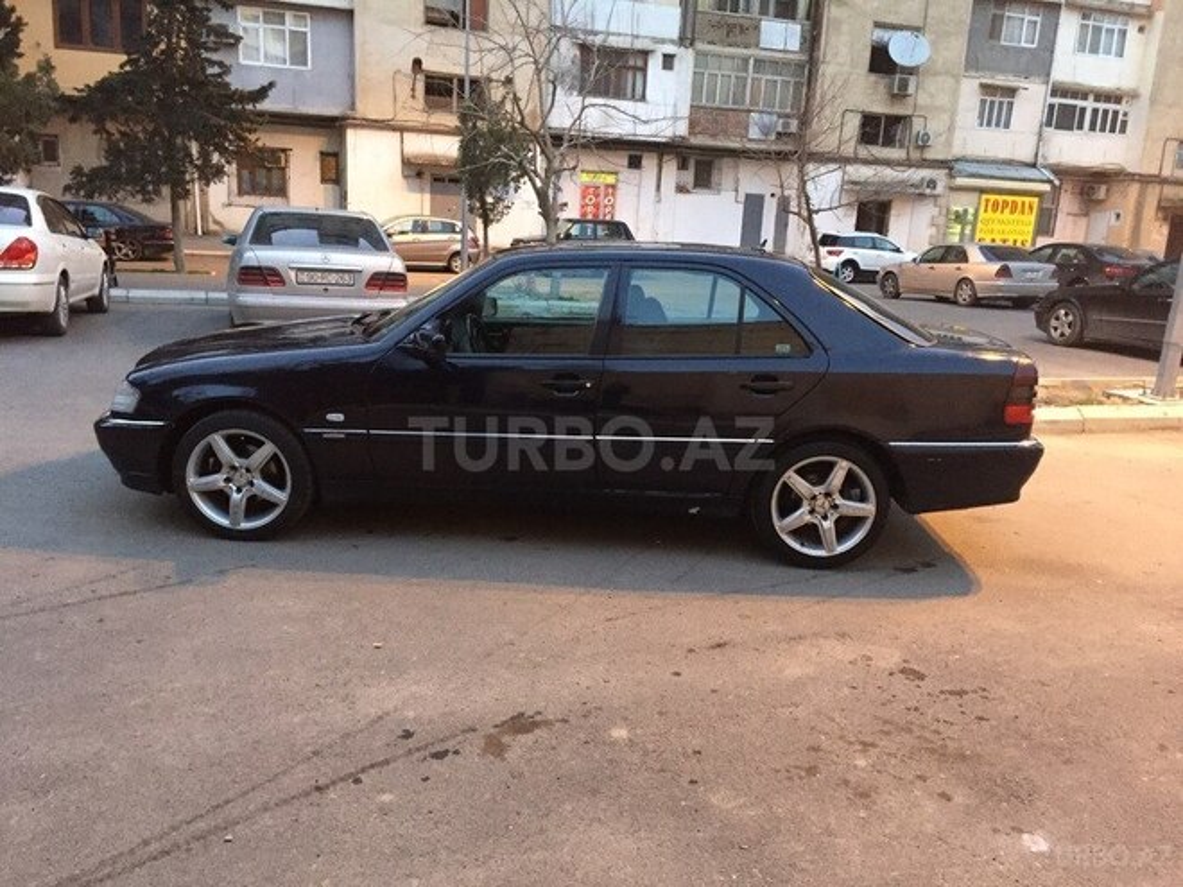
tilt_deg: -14.6
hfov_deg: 61.7
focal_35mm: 29
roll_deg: -3.1
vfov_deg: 48.2
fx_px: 991
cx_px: 592
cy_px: 444
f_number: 2.2
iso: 250
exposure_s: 1/25
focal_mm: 4.15
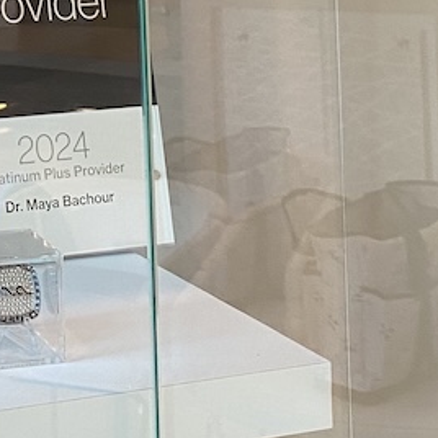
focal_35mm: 103
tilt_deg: +2.4
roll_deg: +0.7
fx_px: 1474
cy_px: -199
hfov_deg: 16.1
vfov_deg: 15.7
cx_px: -110
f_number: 1.8
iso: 80
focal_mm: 4.25
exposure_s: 1/60
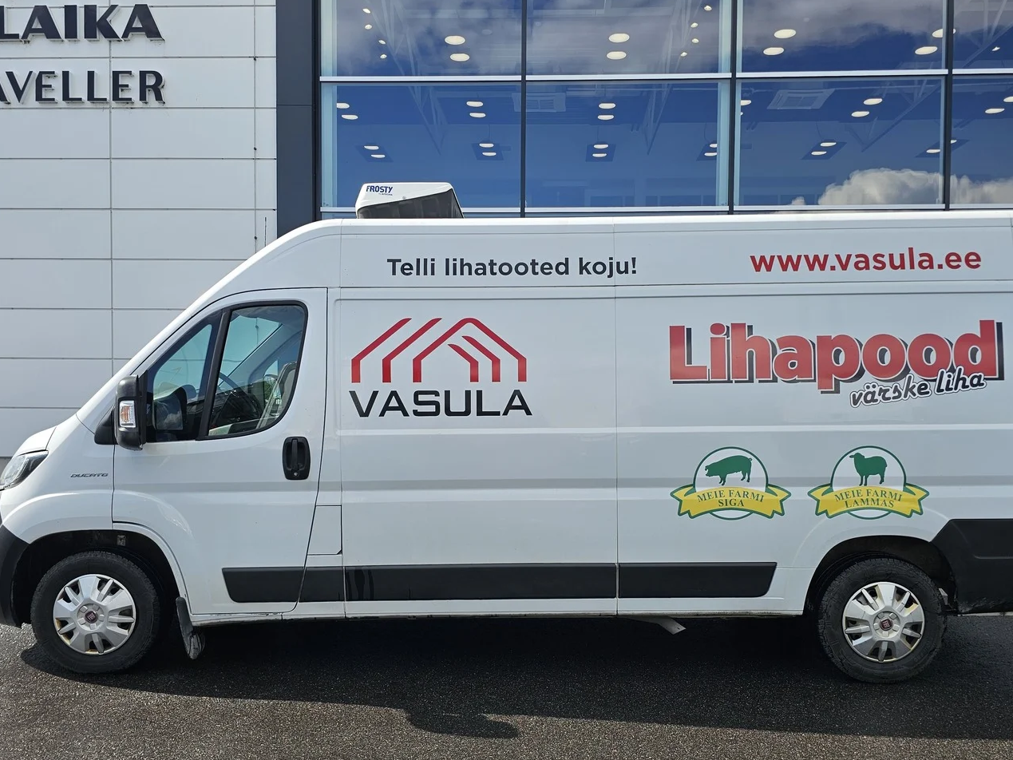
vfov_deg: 48.2
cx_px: 521
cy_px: 418
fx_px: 849
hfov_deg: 61.6
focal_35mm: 29
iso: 10
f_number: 1.7
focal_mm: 6.3
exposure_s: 1/583
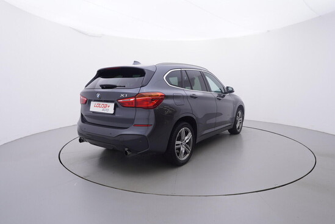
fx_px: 210
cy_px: 112
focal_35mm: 22
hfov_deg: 77.3
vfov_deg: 56.2
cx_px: 168
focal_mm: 15
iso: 200
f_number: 5
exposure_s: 1/80
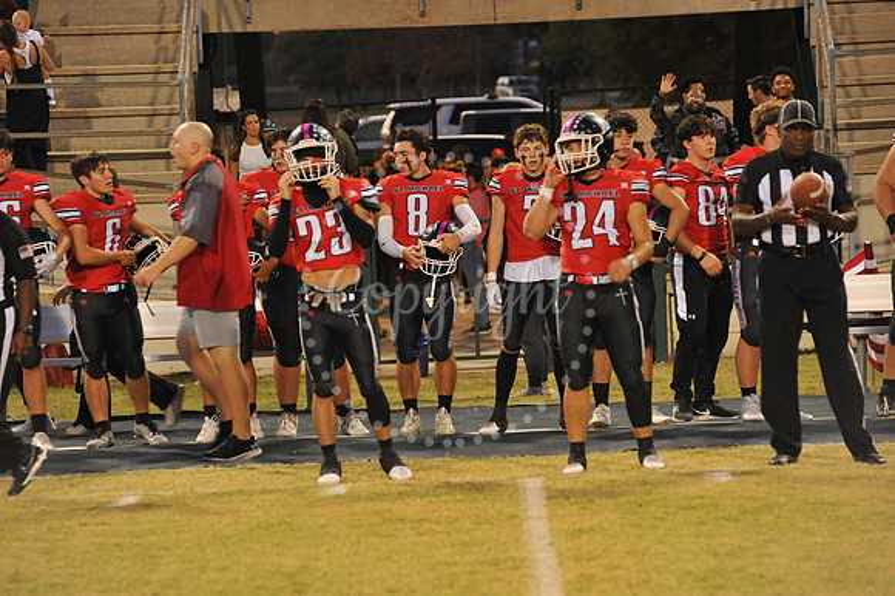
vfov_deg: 8.1
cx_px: 448
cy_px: 298
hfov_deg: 12.1
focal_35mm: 170
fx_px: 4224
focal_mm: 170
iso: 4000
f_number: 5.6
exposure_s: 1/125
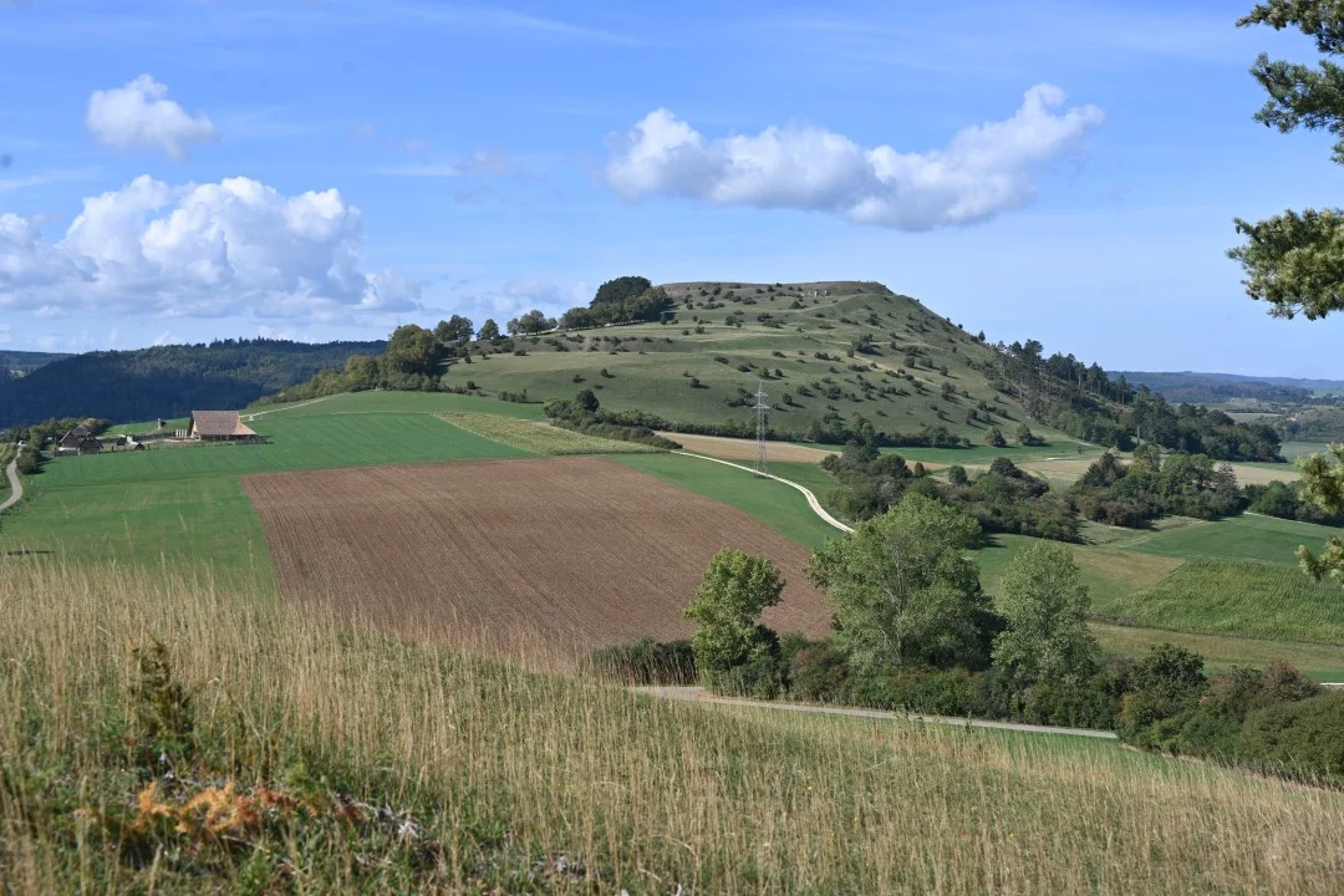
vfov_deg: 29.2
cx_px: 672
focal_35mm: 46
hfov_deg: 42.7
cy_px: 448
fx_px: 1717
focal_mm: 46
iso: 100
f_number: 7.1
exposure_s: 1/400
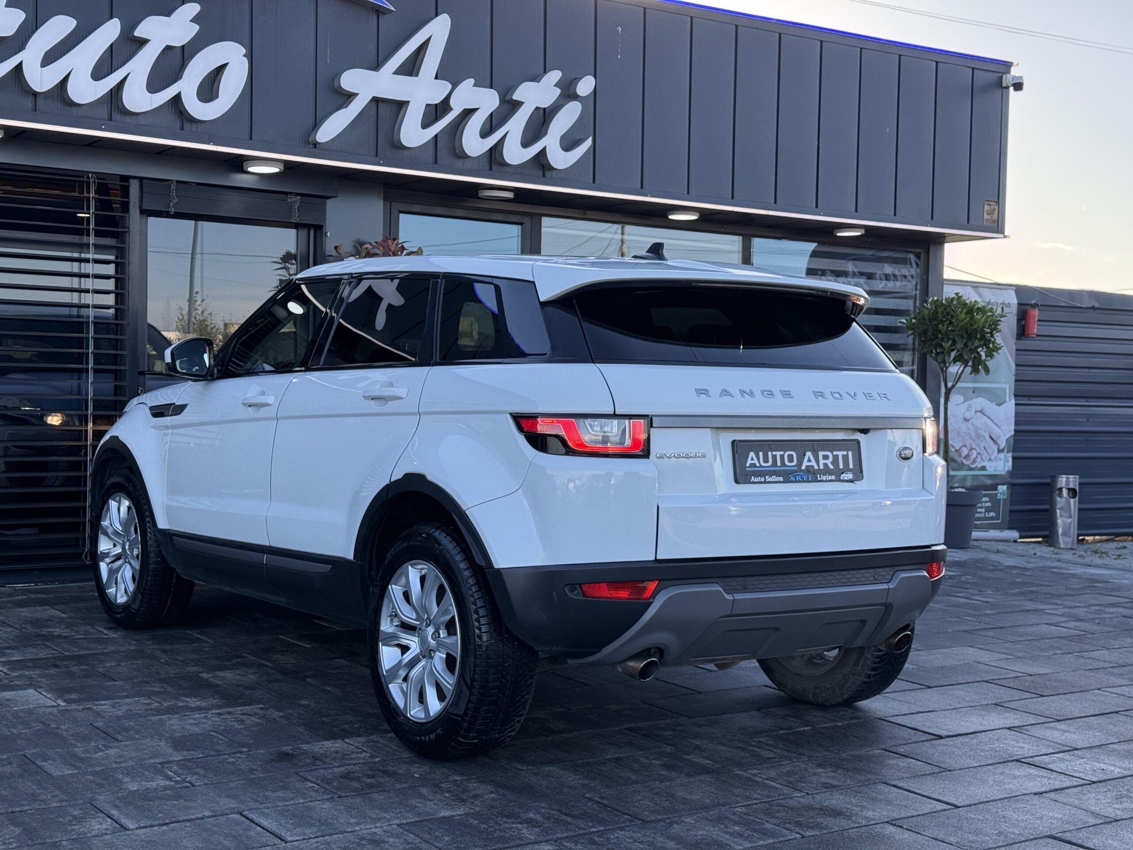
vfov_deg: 30.3
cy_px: 425
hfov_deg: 39.7
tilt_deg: -0.8
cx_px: 566
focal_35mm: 48
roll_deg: -1.0
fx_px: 1571
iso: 64
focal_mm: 6.76
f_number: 1.78
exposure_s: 1/726
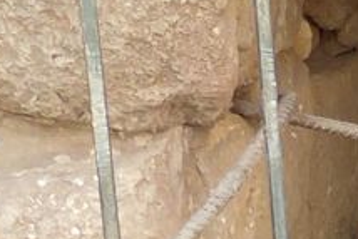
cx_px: 632
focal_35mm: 194
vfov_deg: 6.6
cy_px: 648
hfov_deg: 10.0
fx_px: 1930
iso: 80
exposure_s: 1/100
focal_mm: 4.3
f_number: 3.3
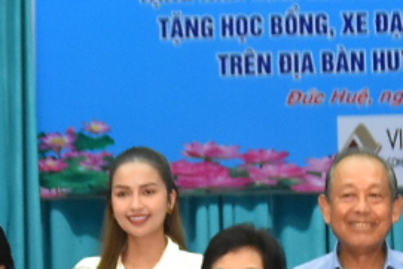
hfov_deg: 9.6
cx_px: 192
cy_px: 383
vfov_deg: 6.3
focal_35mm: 215
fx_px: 2408
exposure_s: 1/250
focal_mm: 24
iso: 1800
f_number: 2.8
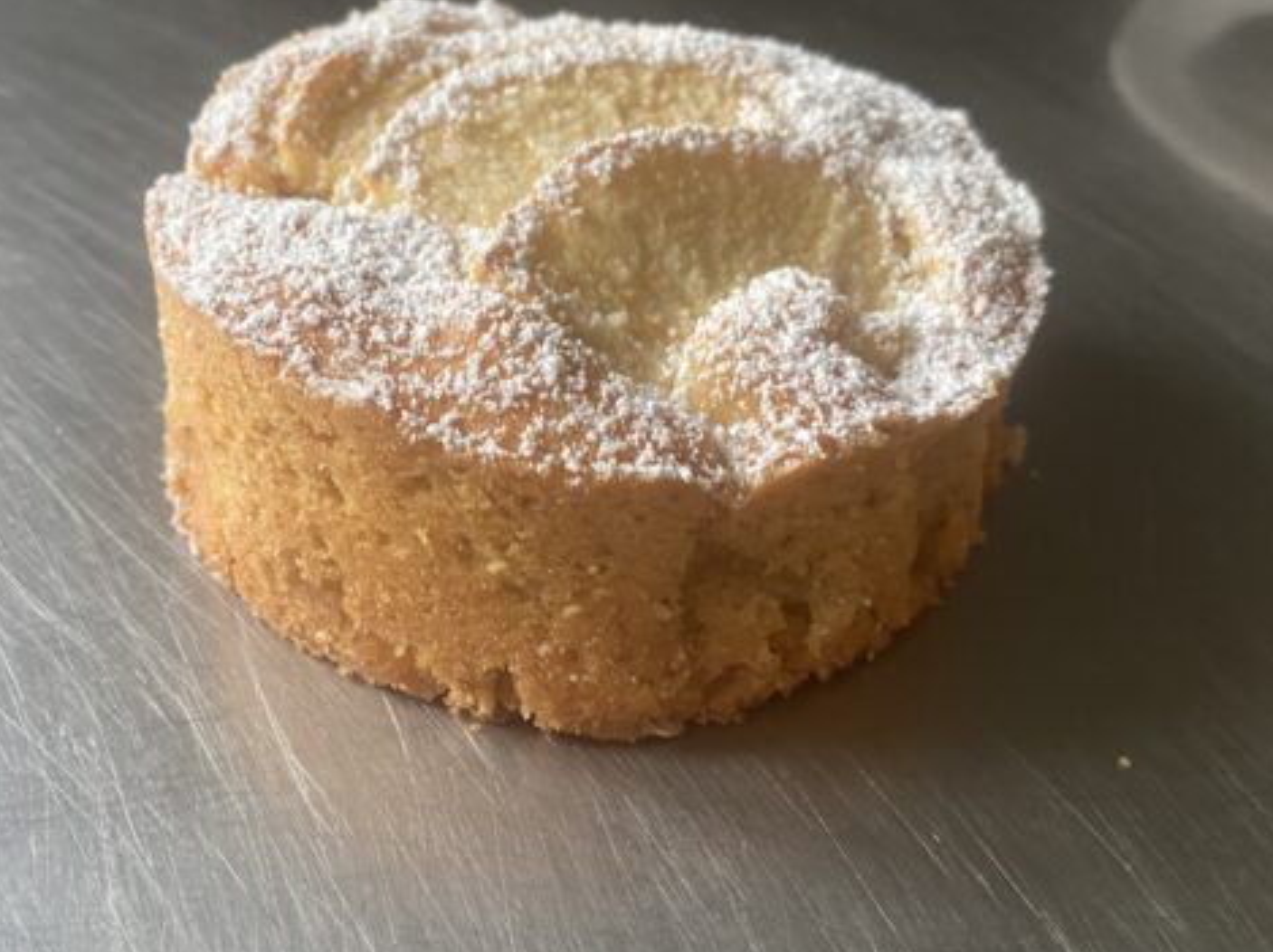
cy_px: 407
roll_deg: -0.4
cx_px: 542
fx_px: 1360
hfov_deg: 50.0
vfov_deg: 38.5
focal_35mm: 37
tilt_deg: -37.7
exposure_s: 1/74
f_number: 1.8
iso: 125
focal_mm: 4.25
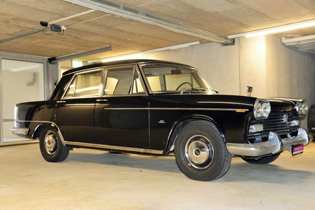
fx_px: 333
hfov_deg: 50.7
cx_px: 158
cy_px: 105
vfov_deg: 35.1
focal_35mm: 38
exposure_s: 1/60
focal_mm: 38
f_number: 4
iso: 800
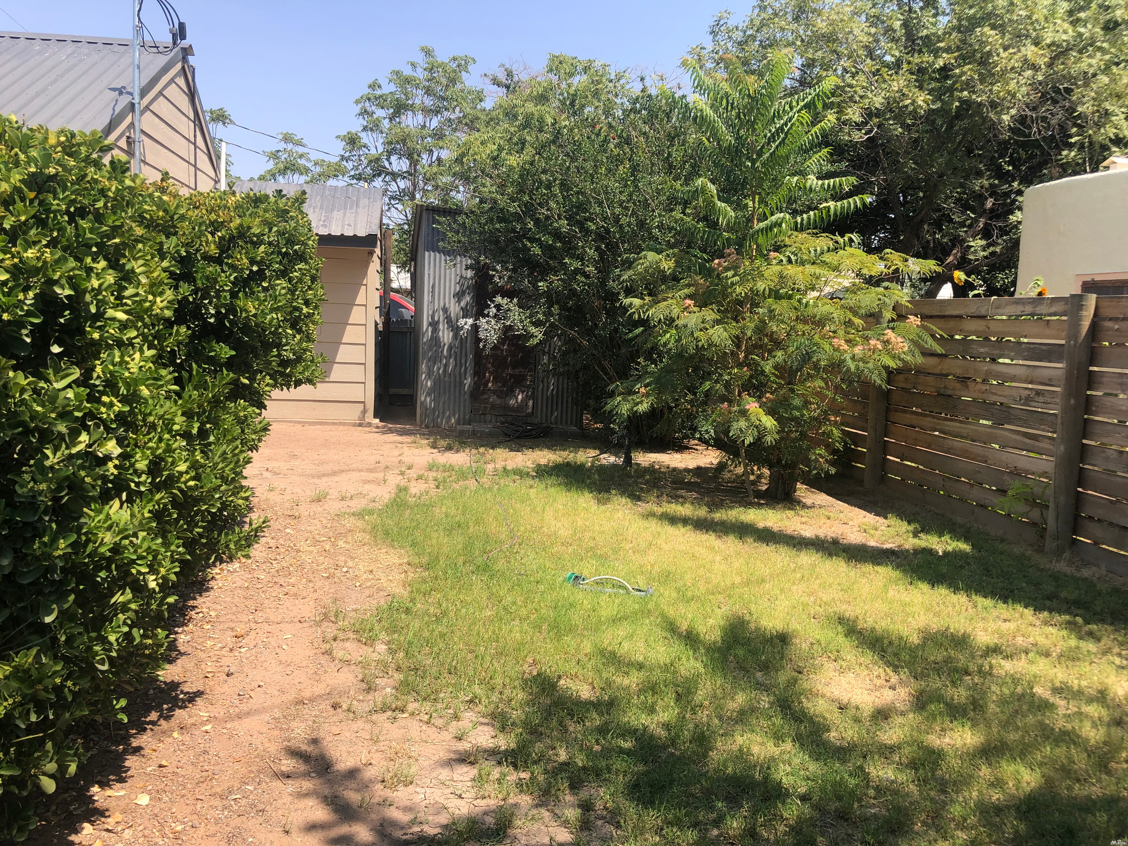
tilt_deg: -7.1
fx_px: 912
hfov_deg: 63.4
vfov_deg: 49.7
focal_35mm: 28
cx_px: 564
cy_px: 423
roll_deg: -3.2
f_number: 1.8
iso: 20
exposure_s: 1/1263
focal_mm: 3.99
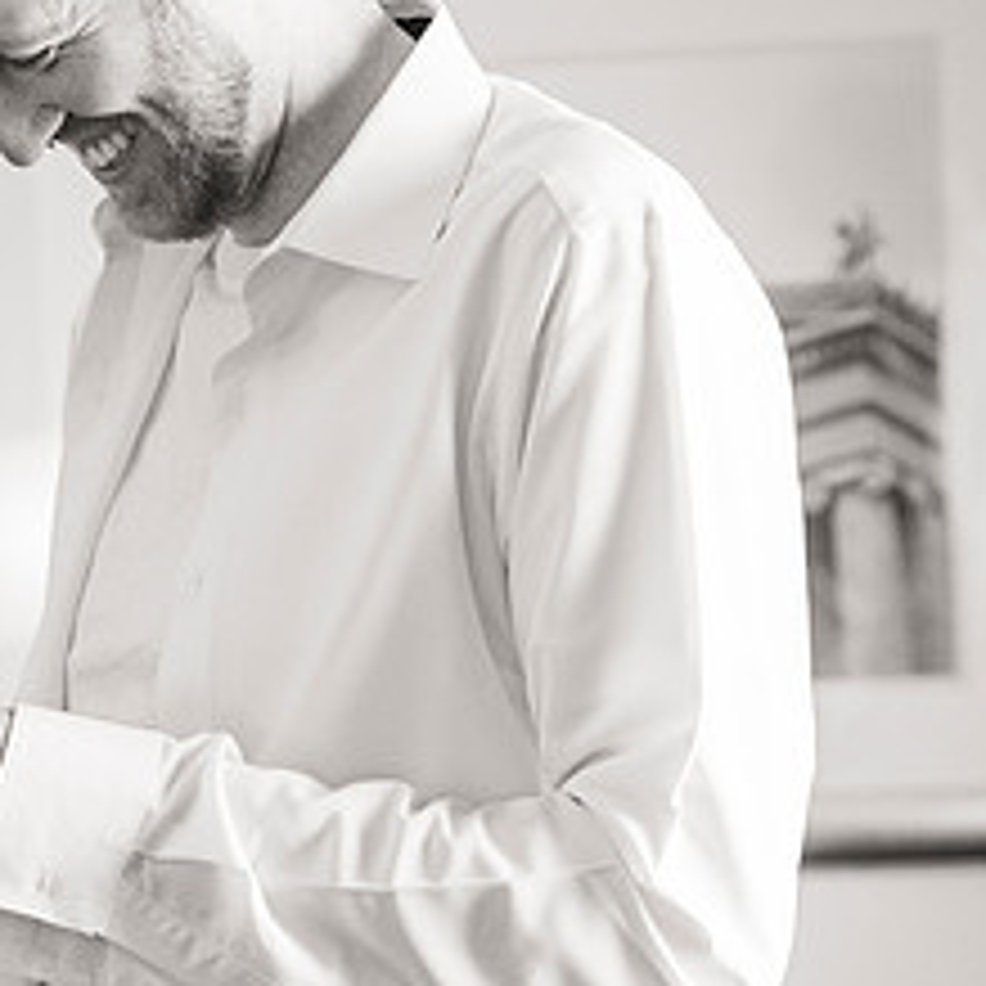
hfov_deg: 9.1
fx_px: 6123
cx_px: 4
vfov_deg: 9.2
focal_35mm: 190
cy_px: 310
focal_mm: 80
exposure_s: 1/200
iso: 3200
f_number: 3.5
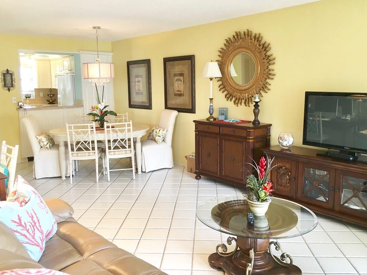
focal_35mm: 32
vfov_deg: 44.1
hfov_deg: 56.8
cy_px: 128
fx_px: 339
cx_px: 184
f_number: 2.2
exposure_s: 1/30
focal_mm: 4.15
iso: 50
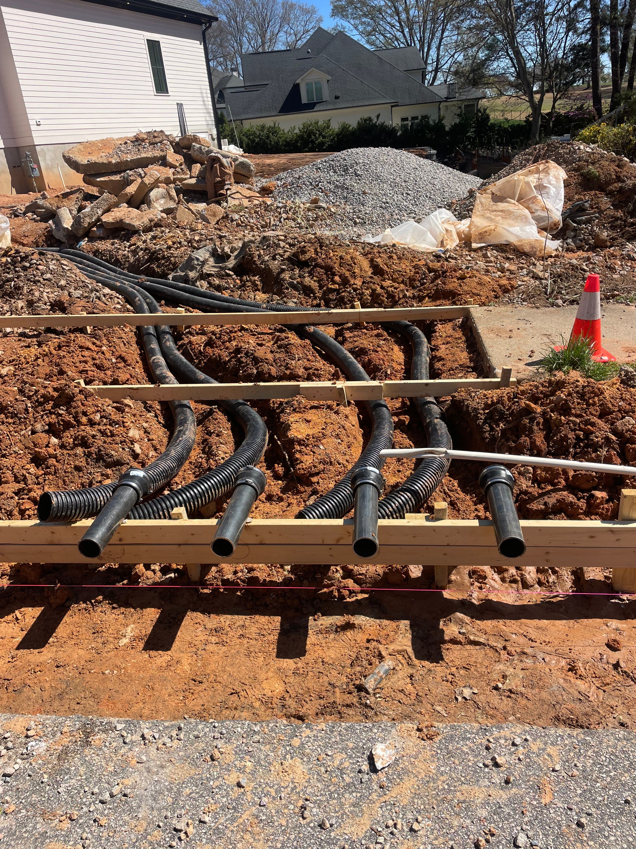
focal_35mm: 26
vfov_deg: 67.3
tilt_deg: -22.2
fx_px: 637
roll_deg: +7.7
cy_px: 424
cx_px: 318
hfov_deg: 53.1
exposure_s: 1/2882
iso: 32
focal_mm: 4.2
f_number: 1.6
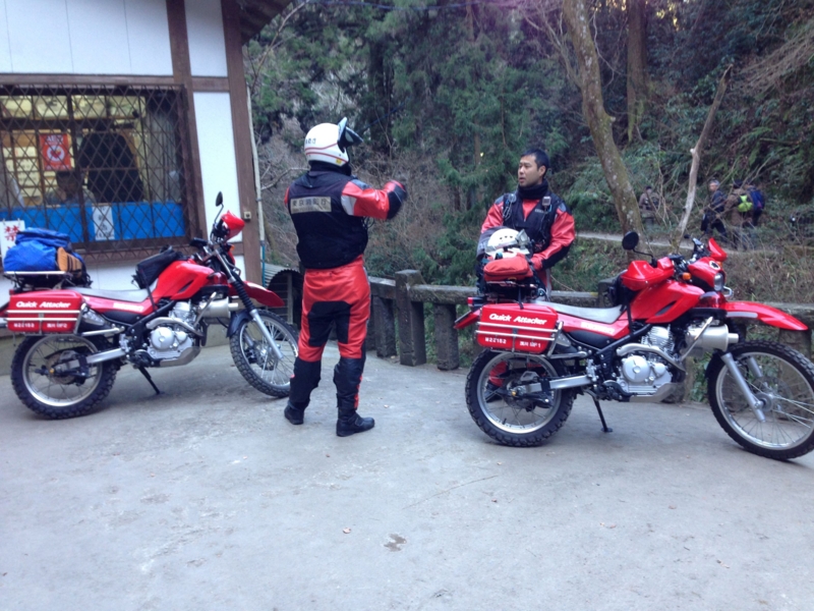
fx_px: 776
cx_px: 407
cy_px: 306
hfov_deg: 55.4
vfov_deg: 42.9
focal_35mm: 33
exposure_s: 1/20
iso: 80
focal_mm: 4.13
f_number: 2.4
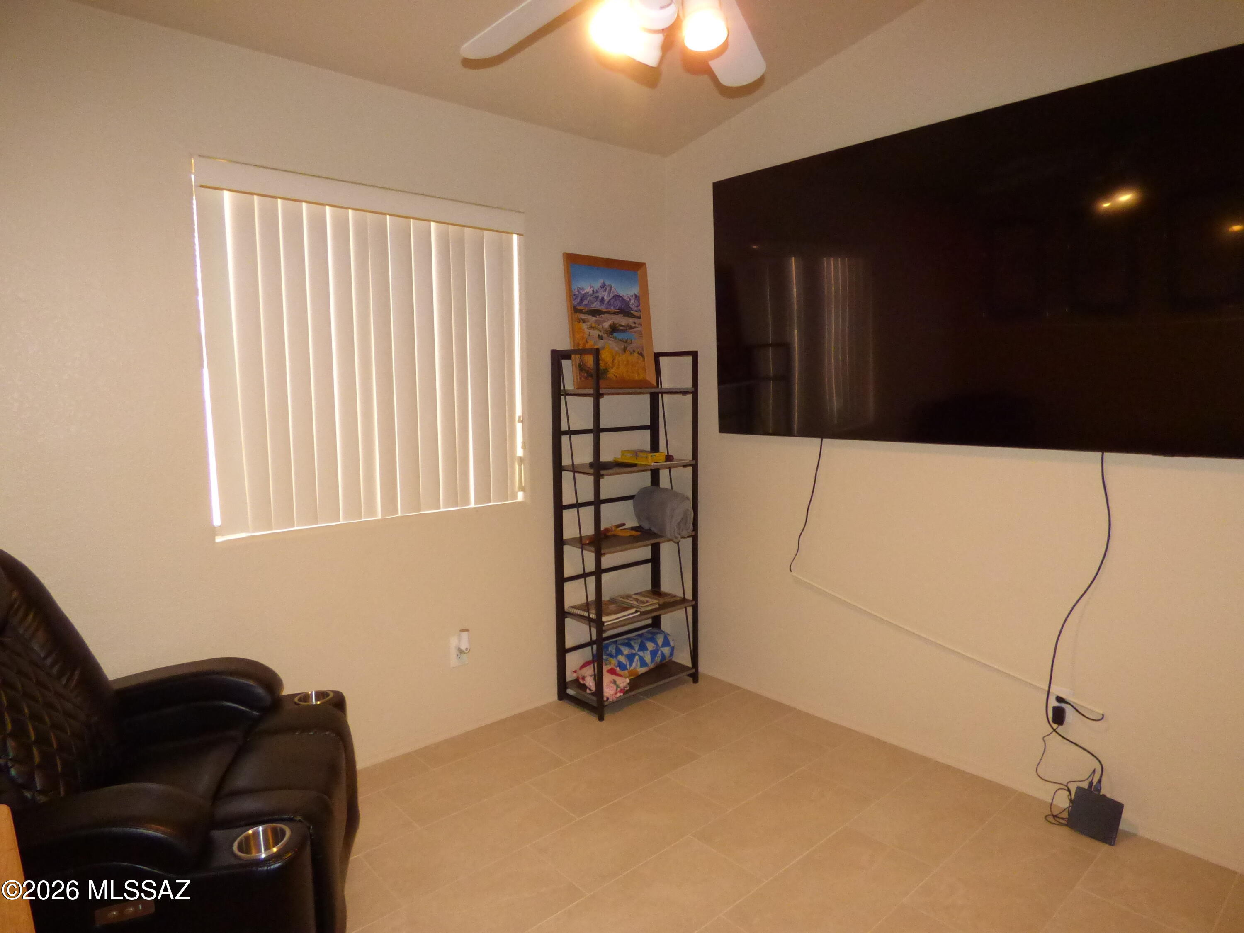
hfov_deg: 81.7
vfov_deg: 66.0
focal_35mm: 20
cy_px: 466
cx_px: 622
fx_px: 719
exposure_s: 1/60
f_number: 2.8
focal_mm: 3.58
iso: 800
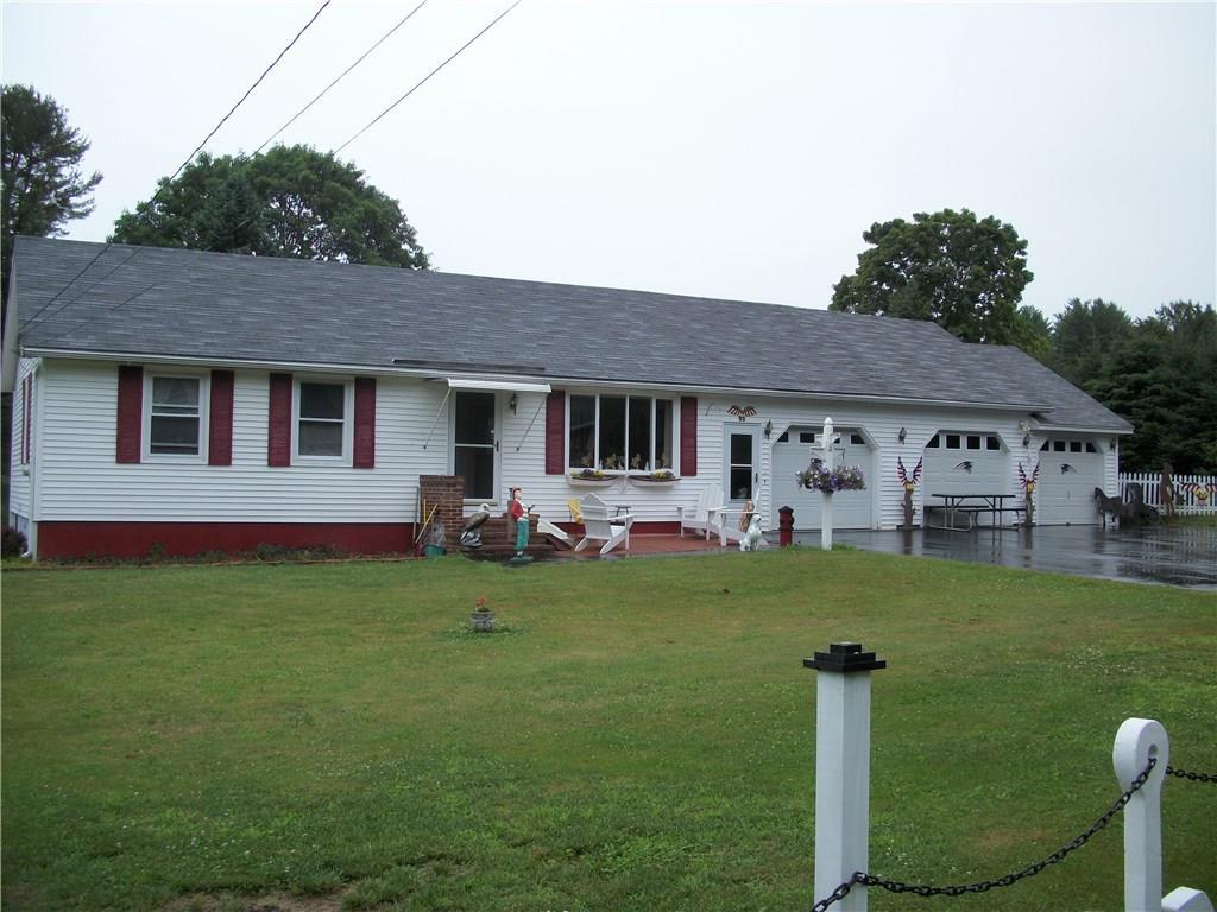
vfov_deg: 40.7
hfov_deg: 52.6
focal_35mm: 35
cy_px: 456
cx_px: 608
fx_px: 1231
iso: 80
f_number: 3.1
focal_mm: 6.3
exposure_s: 1/640
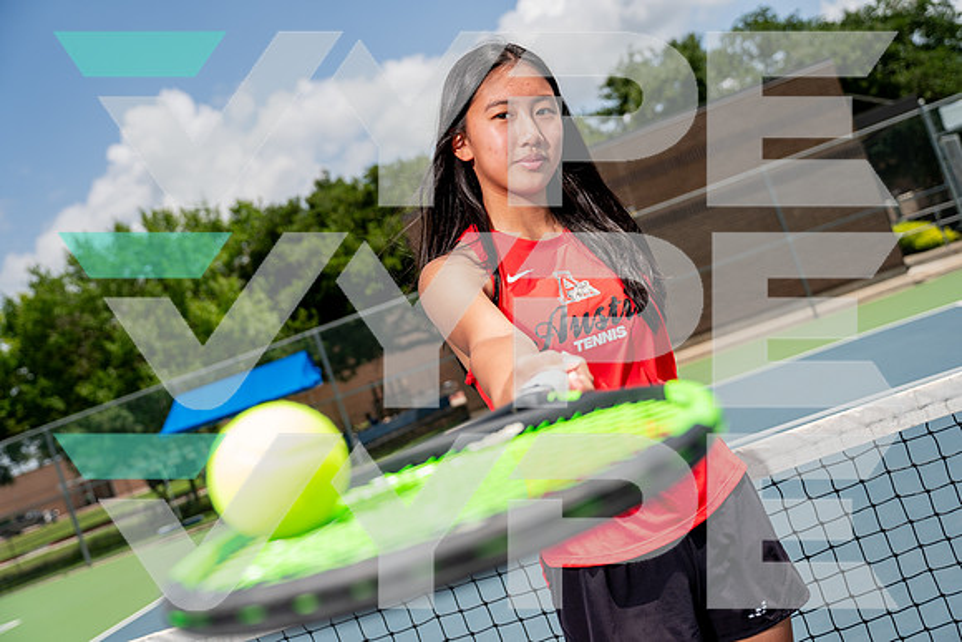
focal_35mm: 38
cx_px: 481
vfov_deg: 35.1
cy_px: 321
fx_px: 1016
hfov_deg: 50.7
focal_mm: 38
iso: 100
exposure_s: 1/1250
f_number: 4
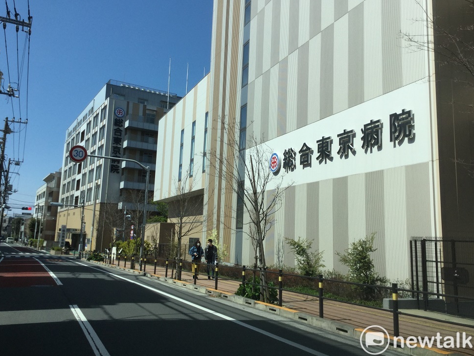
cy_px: 175
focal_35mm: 32
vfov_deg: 44.2
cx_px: 233
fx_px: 438
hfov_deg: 56.8
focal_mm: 3.3
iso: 25
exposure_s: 1/1456
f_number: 2.4
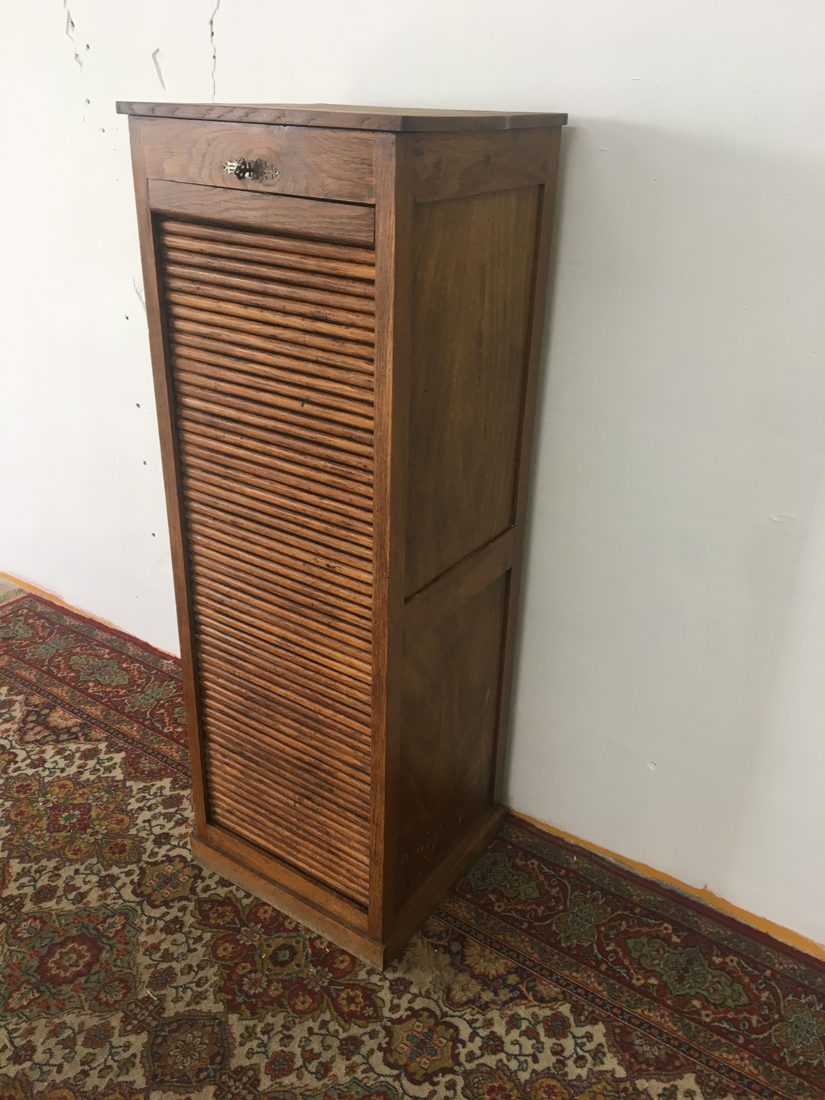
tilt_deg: -25.9
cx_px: 412
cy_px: 550
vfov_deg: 61.7
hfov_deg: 48.2
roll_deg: -0.8
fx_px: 922
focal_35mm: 29
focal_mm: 4.15
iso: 80
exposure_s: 1/33
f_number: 2.2
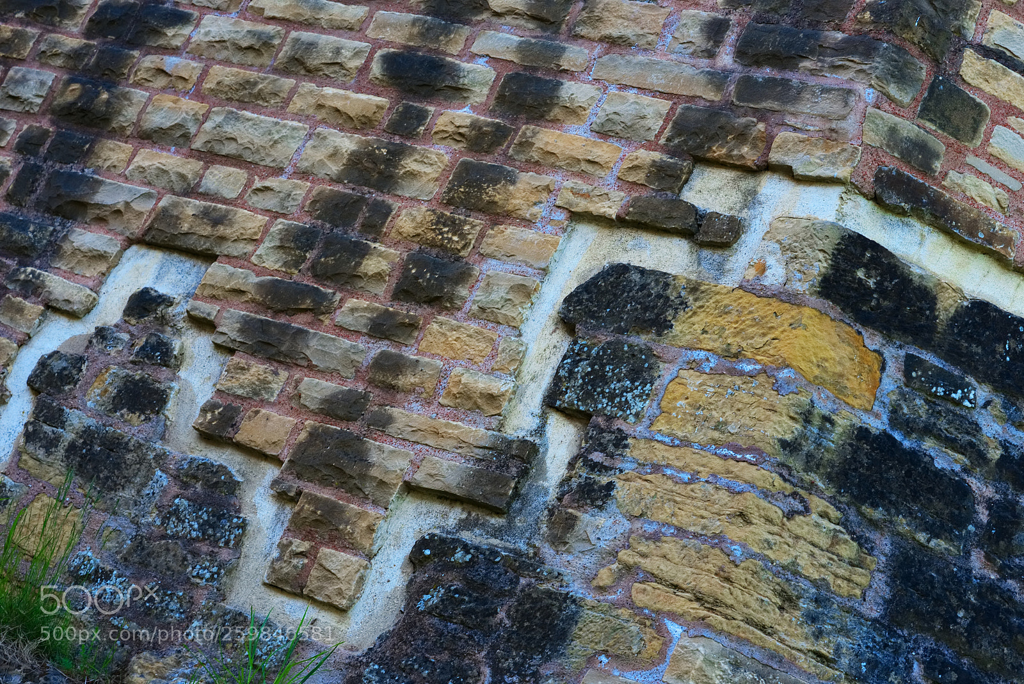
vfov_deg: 15.2
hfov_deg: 22.6
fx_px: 2562
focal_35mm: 90
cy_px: 342
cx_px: 512
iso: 200
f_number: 5.6
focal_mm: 90
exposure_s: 1/100
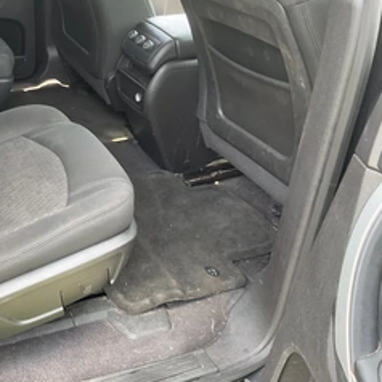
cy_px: 148
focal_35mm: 43
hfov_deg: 37.6
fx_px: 537
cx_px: 71
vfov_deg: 39.0
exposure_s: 1/102
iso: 64
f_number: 1.8
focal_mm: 3
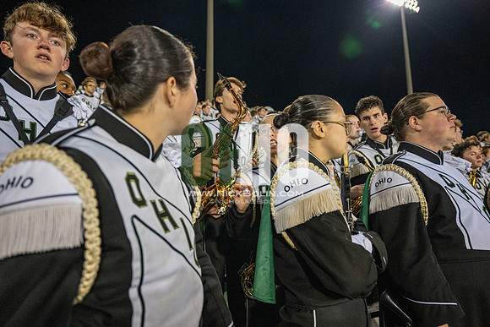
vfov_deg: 53.2
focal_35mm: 24
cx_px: 245
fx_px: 327
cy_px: 164
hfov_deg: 73.7
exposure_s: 1/500
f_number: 3.2
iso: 2000
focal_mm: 24
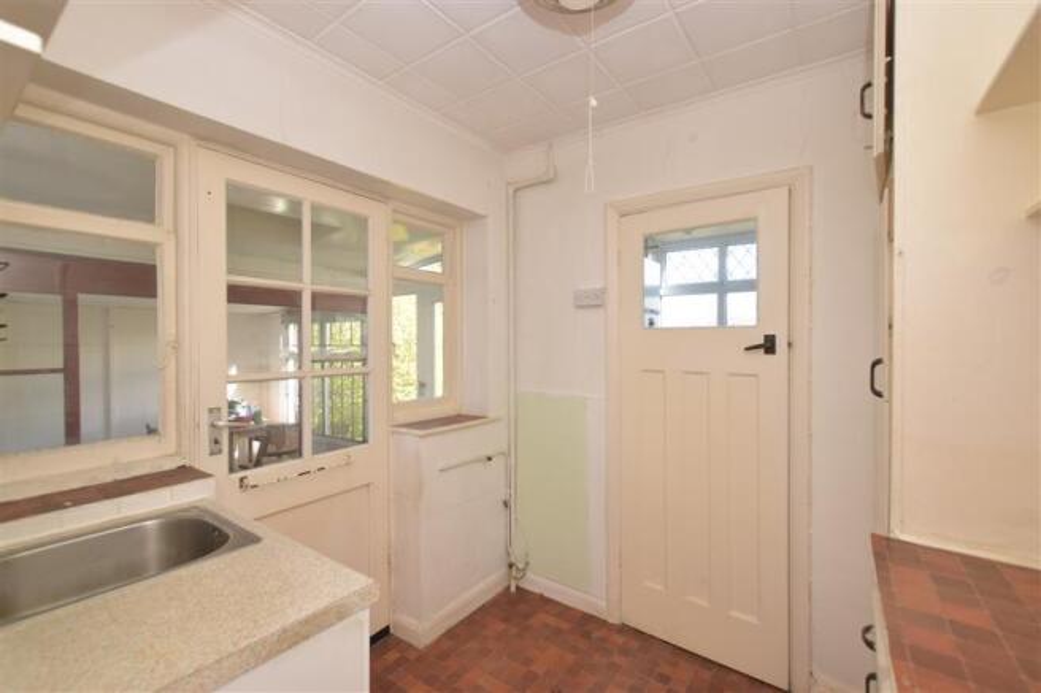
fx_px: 434
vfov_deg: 77.3
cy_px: 346
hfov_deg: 100.4
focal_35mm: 15
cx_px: 520
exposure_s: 1/160
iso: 500
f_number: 6.3
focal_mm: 10
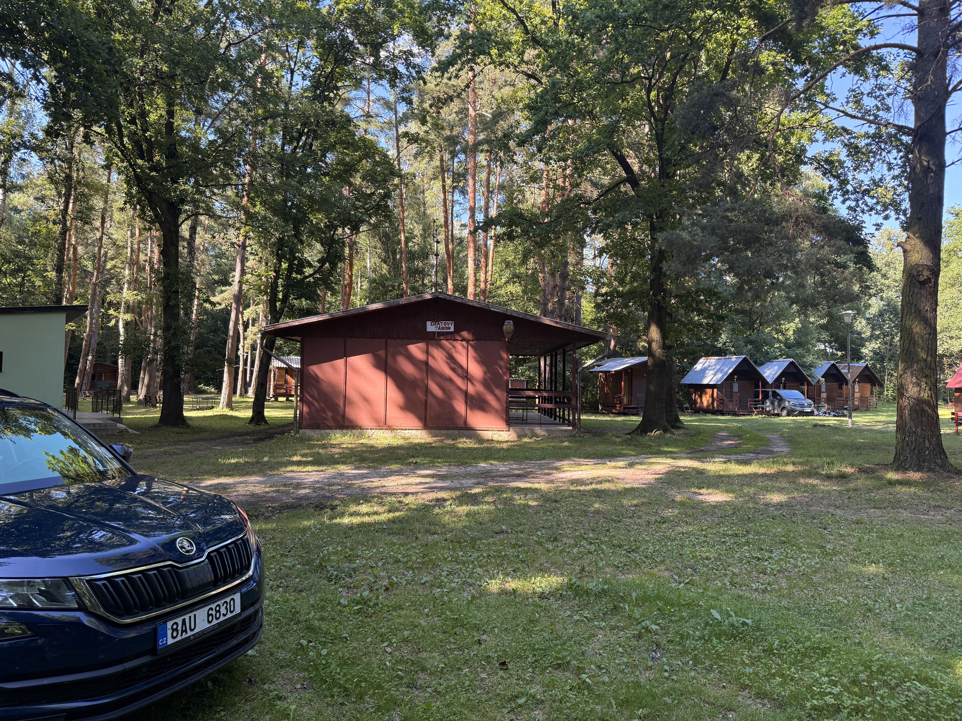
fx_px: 667
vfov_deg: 56.8
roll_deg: -0.9
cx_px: 481
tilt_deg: +1.9
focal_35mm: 24
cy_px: 360
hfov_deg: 71.6
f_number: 1.78
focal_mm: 6.76
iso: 100
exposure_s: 1/258
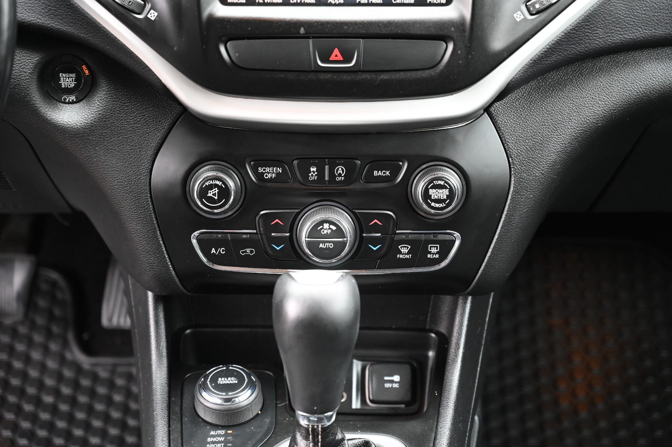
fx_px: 1306
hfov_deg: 28.9
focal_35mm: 70
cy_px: 224
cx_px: 336
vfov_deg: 19.4
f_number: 4
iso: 2200
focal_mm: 70
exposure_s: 1/125
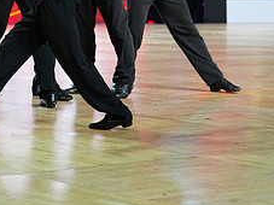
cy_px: -127
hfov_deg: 11.5
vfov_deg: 8.4
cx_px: 85
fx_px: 1361
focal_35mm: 172
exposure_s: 1/400
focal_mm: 70
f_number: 2.8
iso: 640
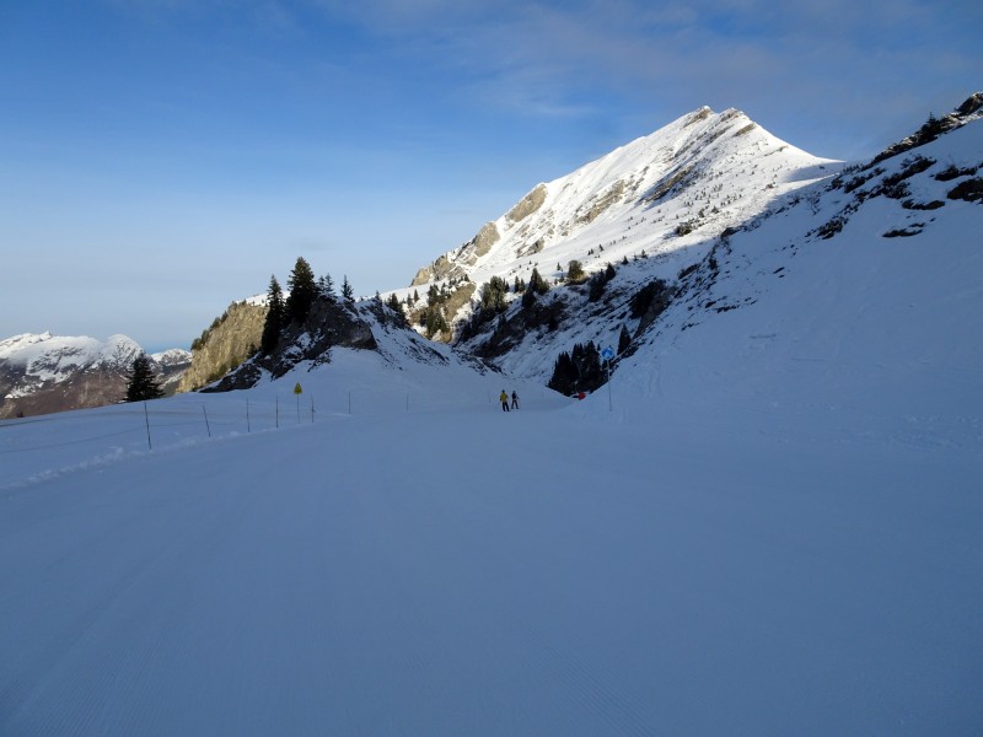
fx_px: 682
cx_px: 492
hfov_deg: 71.6
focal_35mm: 24
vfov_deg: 56.8
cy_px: 368
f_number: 3.5
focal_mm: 4.1
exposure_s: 1/1000
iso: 80
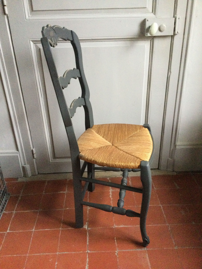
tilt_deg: -28.4
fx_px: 241
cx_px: 101
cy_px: 134
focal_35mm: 31
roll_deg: +0.3
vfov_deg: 58.4
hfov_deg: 45.4
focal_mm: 3.3
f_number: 2.4
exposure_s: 1/17
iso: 320
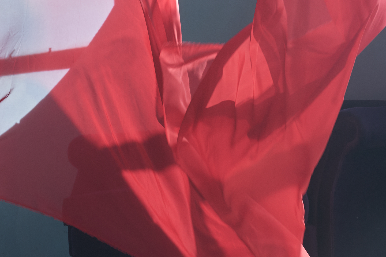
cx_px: -64
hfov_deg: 17.1
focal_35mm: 115
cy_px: -76
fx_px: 1233
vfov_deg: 11.6
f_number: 8
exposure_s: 1/160
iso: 320
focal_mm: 32
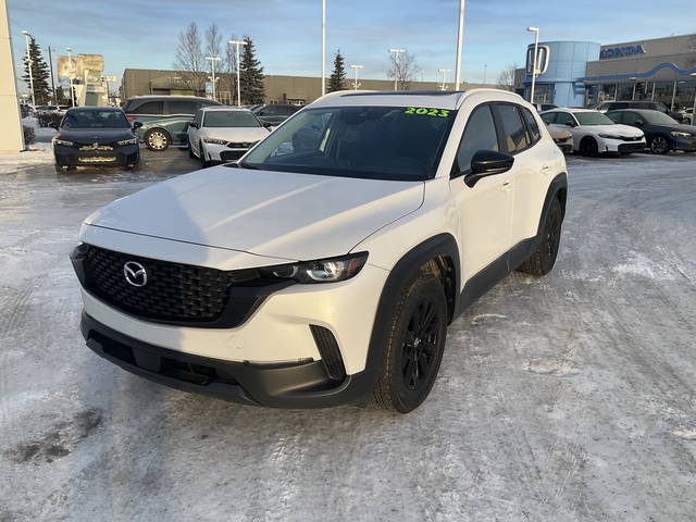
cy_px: 261
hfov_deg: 61.7
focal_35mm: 29
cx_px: 348
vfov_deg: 48.2
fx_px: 583
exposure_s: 1/580
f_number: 1.8
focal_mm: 3
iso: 25
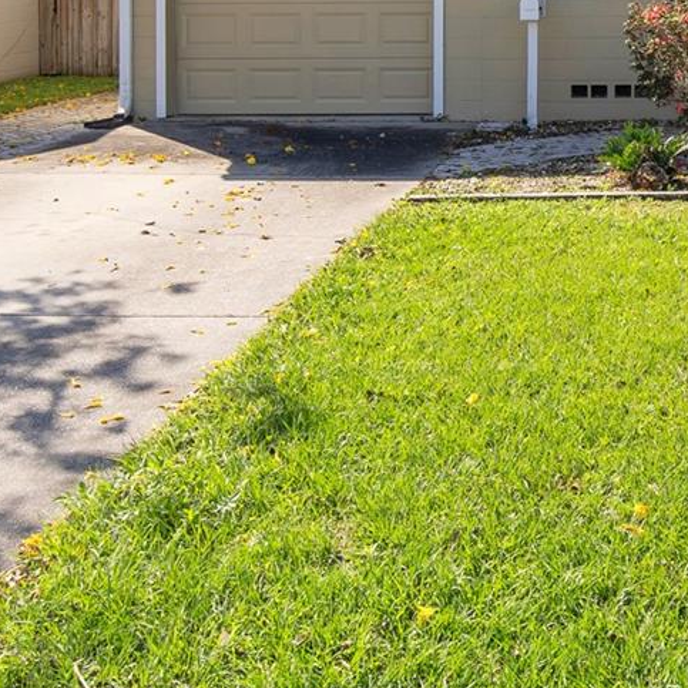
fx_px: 1012
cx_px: 608
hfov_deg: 35.5
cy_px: 3
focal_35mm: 45
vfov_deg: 34.3
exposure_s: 1/125
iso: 100
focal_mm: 16
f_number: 9
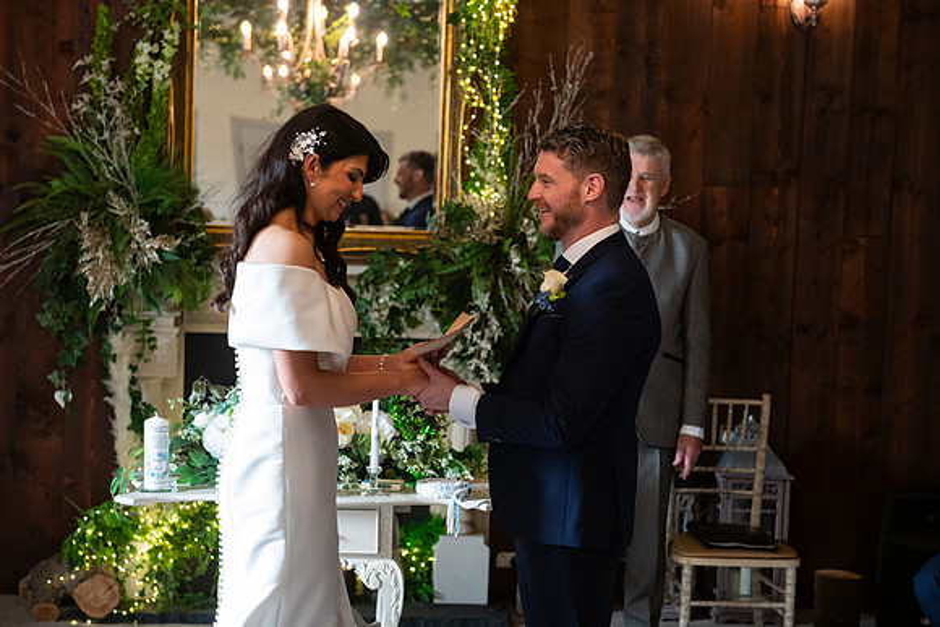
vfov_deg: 19.1
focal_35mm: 71
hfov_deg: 28.3
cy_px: 314
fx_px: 1864
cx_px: 470
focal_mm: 70
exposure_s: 1/160
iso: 1000
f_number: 3.5
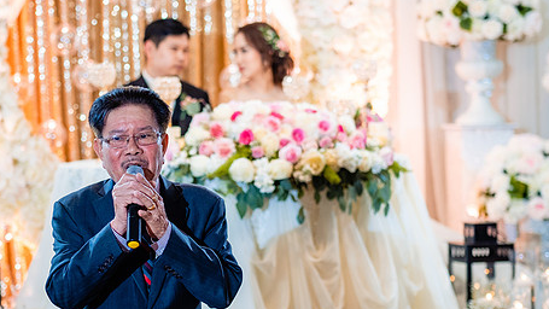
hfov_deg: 16.5
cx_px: 224
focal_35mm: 130
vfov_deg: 9.3
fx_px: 1893
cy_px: 157
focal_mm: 56
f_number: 2
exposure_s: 1/200
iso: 640
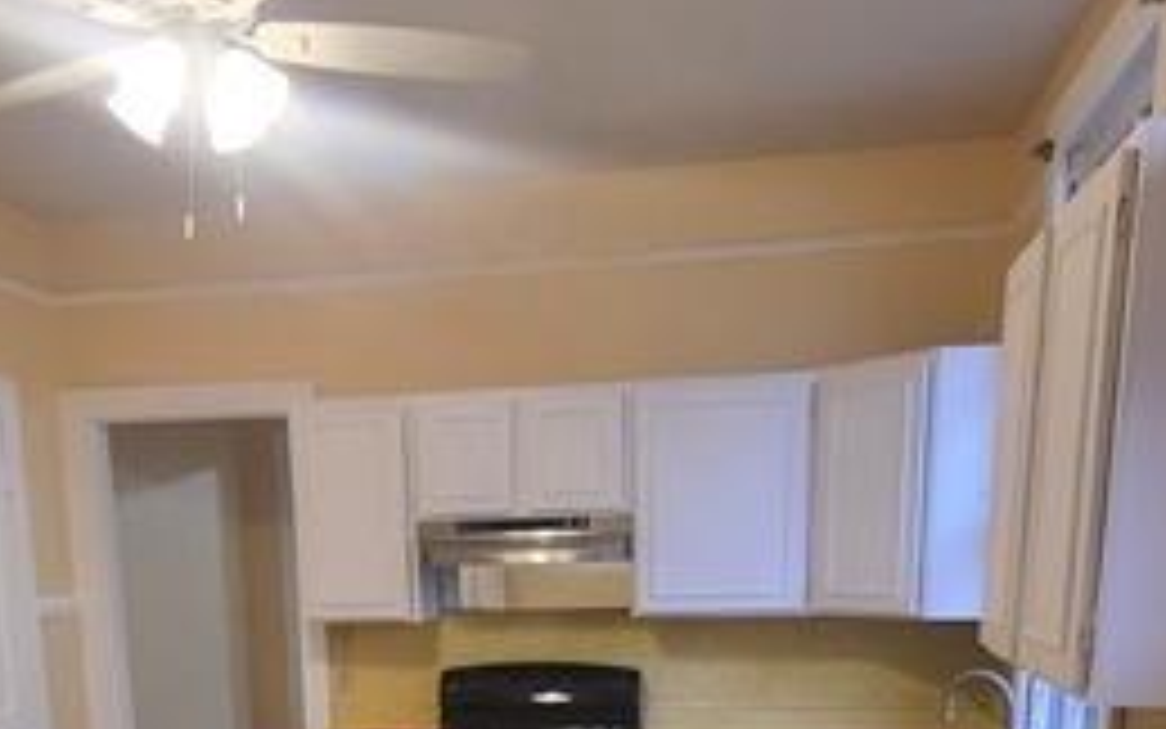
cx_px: 468
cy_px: 778
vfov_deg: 33.2
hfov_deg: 56.3
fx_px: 1081
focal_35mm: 34
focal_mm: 2.2
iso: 250
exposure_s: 1/59
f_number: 2.2
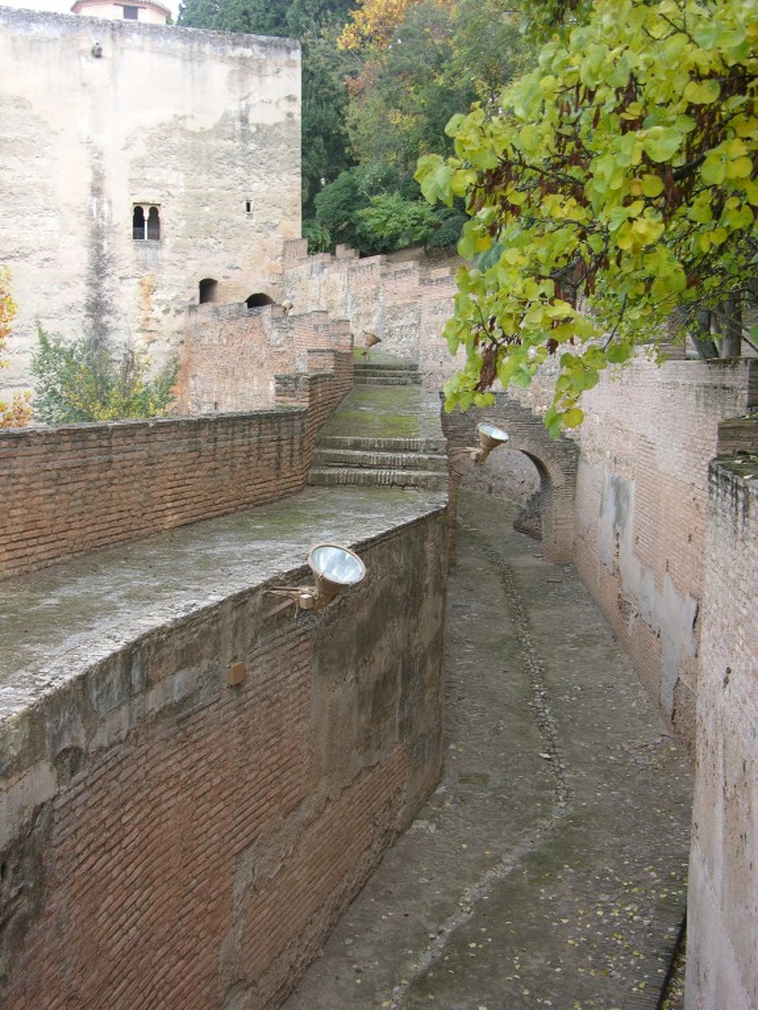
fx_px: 1343
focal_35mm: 46
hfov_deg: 31.5
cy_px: 505
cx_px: 379
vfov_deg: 41.2
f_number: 3.3
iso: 50
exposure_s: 1/38.6
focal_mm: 11.6
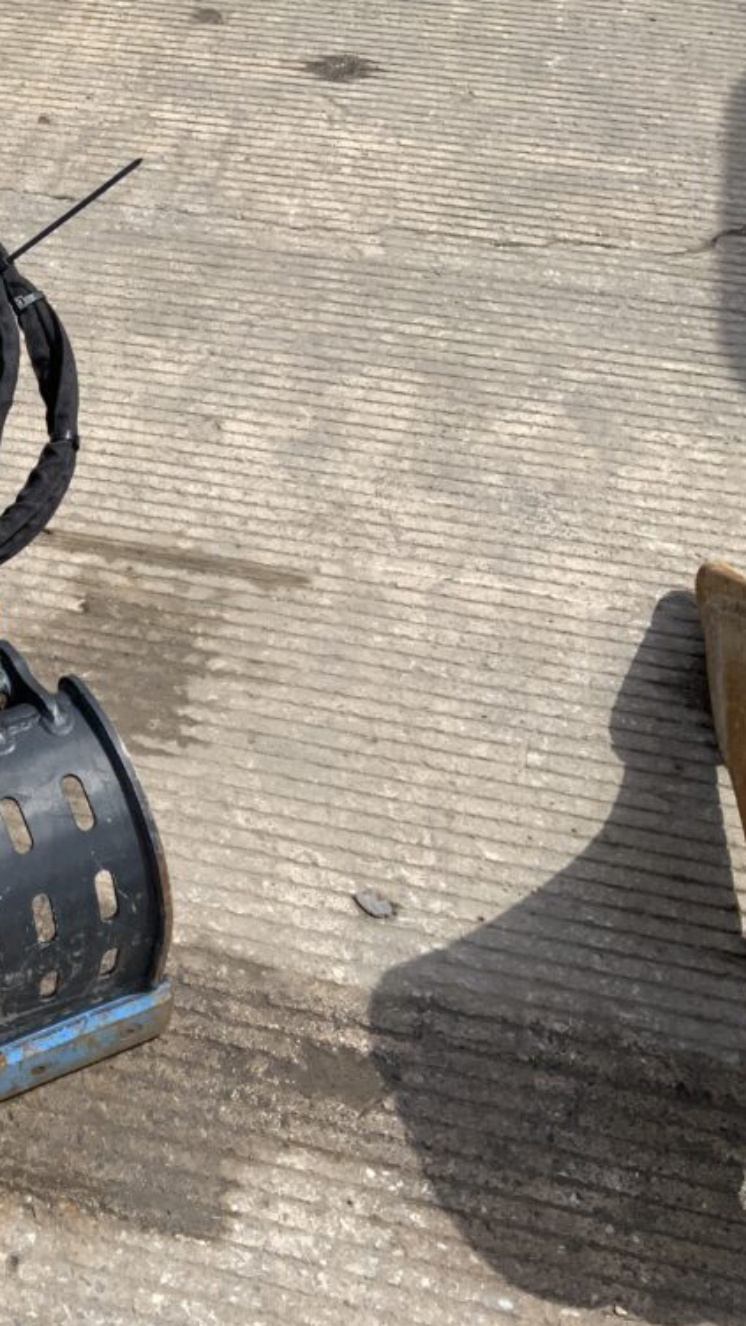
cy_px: 658
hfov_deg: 25.0
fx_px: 1512
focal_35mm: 43
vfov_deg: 47.4
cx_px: -148
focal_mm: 3
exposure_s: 1/1377
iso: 16
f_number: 1.8
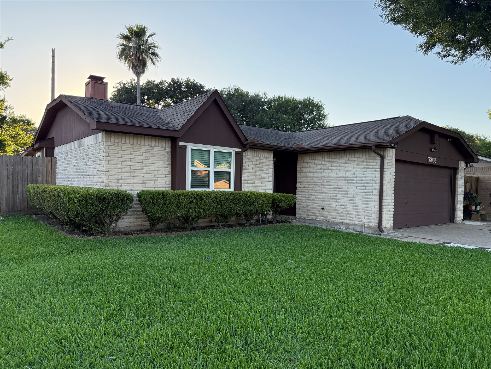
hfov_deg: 71.6
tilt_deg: +0.5
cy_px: 184
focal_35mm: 24
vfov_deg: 56.8
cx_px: 246
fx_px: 340
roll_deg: -1.4
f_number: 1.78
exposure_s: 1/920
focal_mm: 6.76
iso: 100
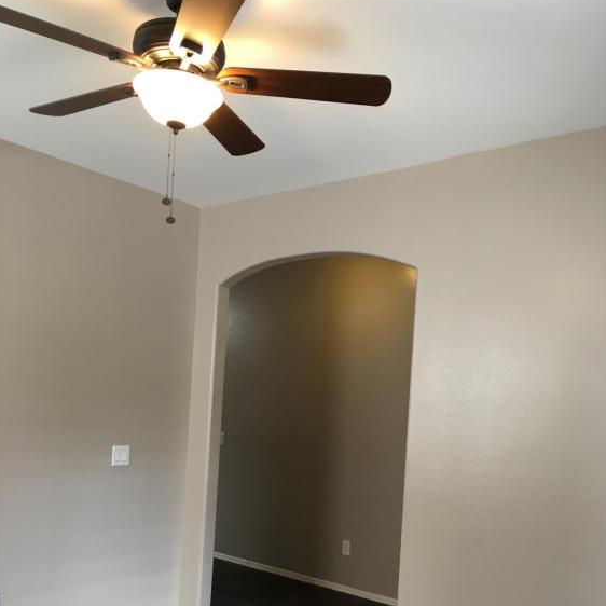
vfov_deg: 46.5
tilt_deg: +2.3
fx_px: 693
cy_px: 400
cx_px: 306
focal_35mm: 35
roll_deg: -3.4
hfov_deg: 47.2
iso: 64
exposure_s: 1/30
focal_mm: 4.15
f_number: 2.2
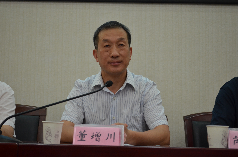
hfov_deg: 29.9
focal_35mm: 68
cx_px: 119
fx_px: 445
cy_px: 78
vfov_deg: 20.1
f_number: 5.3
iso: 720
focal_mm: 45
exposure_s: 1/60
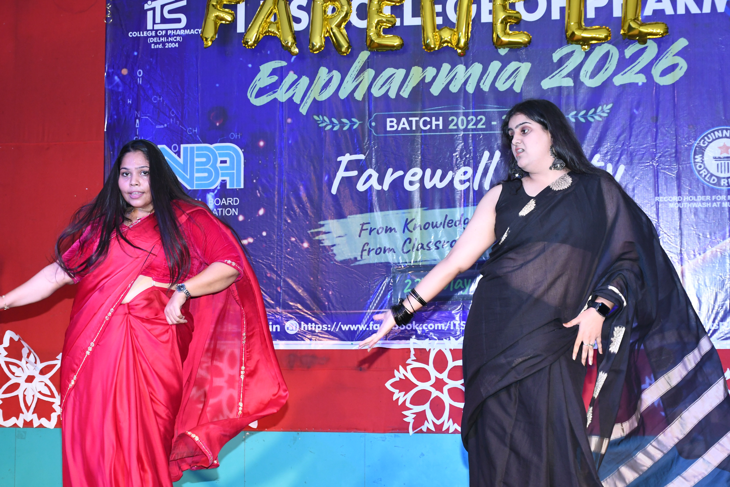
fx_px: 1460
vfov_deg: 18.9
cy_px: 244
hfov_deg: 28.1
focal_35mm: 72
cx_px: 365
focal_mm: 48
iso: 1600
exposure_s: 1/160
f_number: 6.3
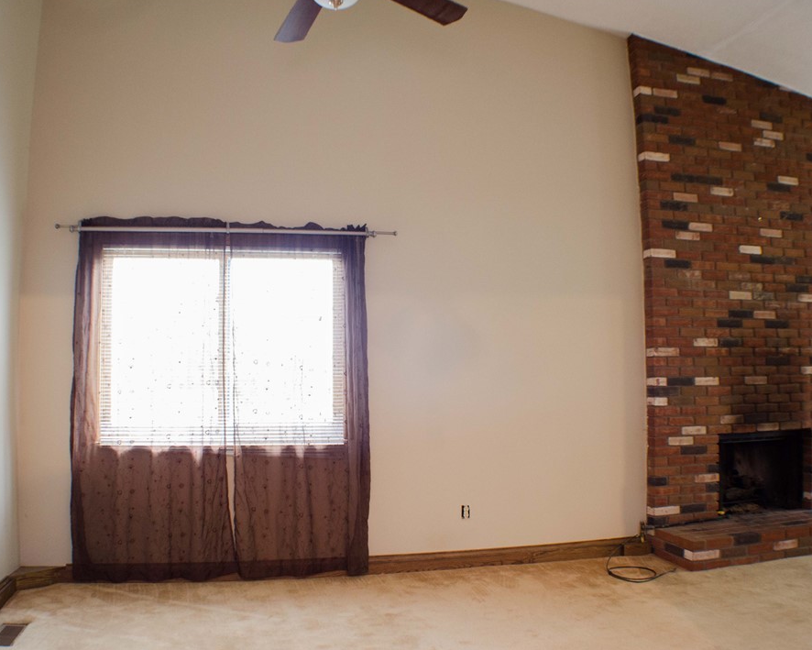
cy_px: 321
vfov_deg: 39.2
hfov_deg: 47.8
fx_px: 913
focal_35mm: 38
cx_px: 348
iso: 1100
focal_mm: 22
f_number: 4
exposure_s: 1/30
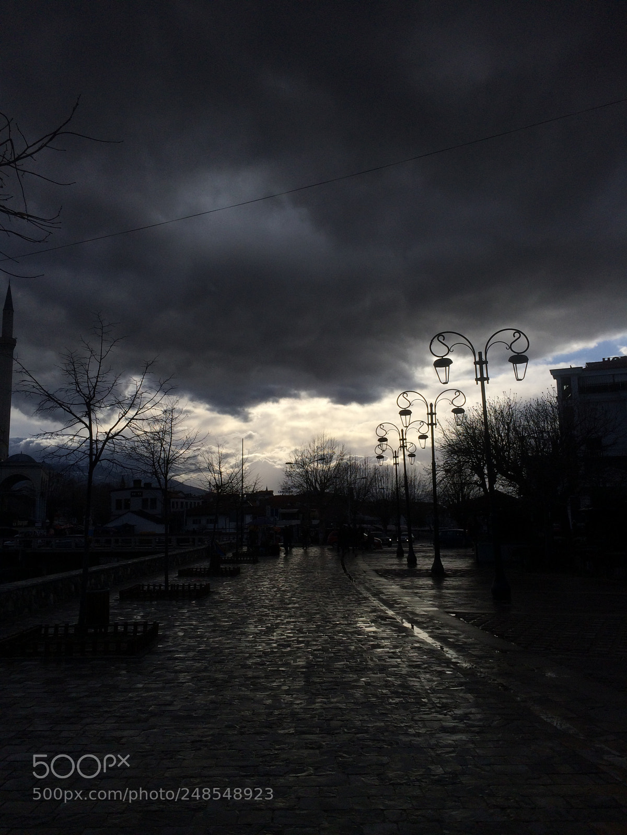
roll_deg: +0.7
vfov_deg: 61.7
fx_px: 700
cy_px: 418
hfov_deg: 48.2
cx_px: 314
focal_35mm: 29
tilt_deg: +6.8
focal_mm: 4.15
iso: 32
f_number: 2.2
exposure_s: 1/5128
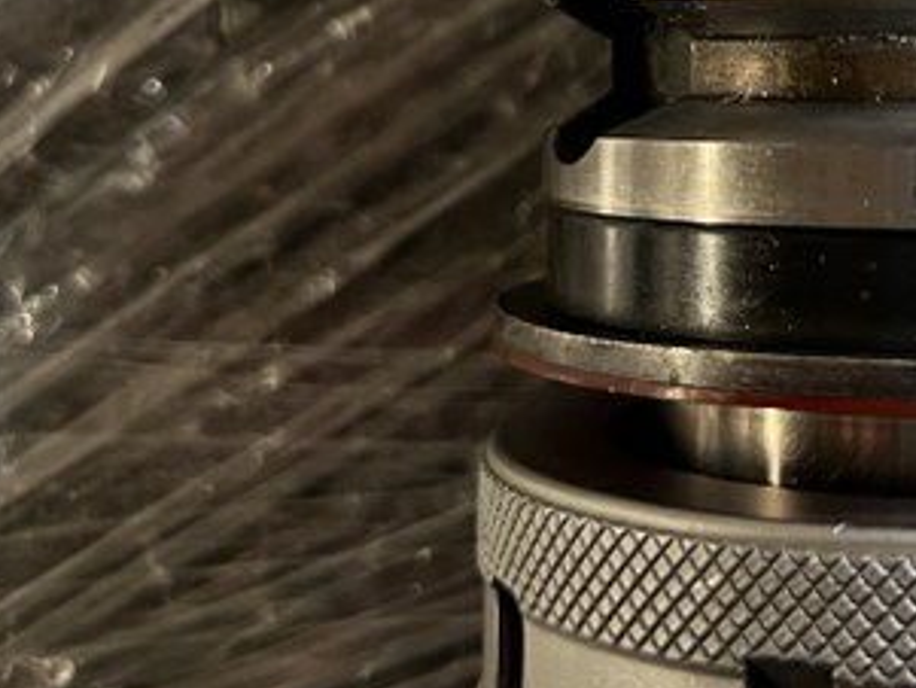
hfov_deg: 27.3
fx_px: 1827
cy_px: -119
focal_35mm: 69
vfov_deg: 20.1
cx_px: 803
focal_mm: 5.7
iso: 200
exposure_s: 1/60
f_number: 1.5
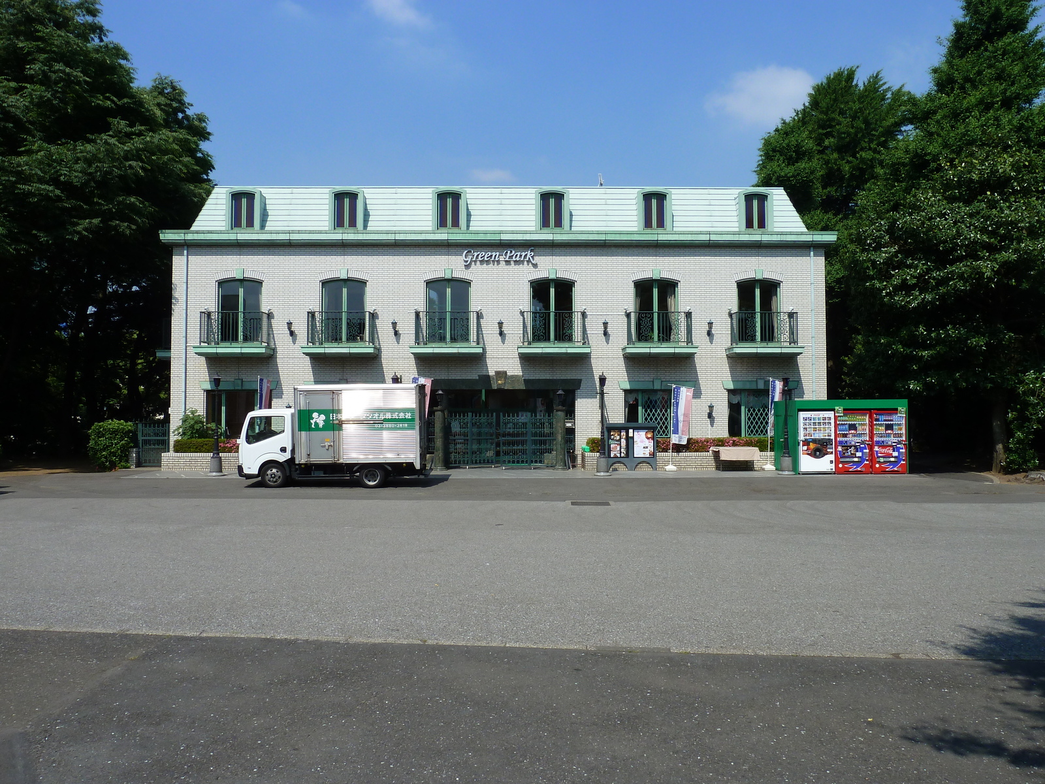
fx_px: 755
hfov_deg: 69.4
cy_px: 392
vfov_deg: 54.9
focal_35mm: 25
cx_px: 522
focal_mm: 4.1
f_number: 5
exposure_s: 1/400
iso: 80
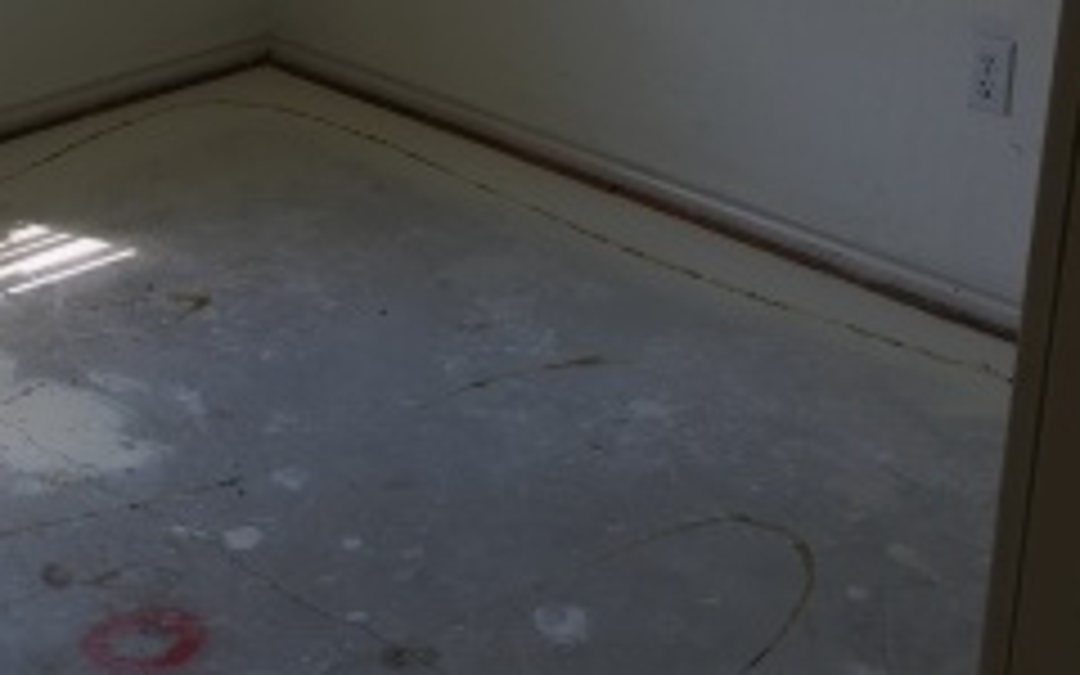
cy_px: 108
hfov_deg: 24.4
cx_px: 68
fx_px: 2414
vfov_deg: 15.8
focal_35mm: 82
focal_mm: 4.15
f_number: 2.2
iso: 25
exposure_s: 1/142
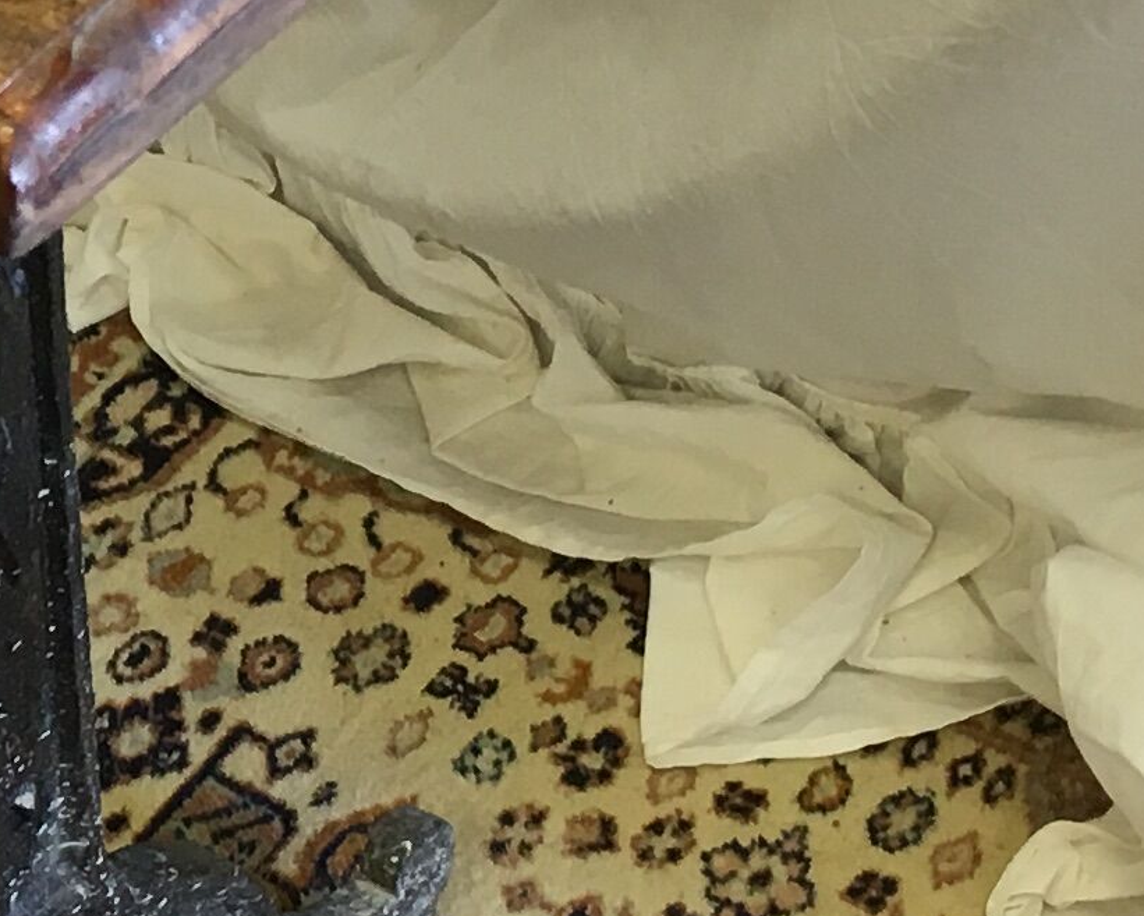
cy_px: 367
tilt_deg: -40.2
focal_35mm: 139
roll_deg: +11.6
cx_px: -564
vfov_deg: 11.1
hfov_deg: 13.1
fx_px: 4707
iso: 64
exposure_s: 1/33
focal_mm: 4.15
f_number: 2.2
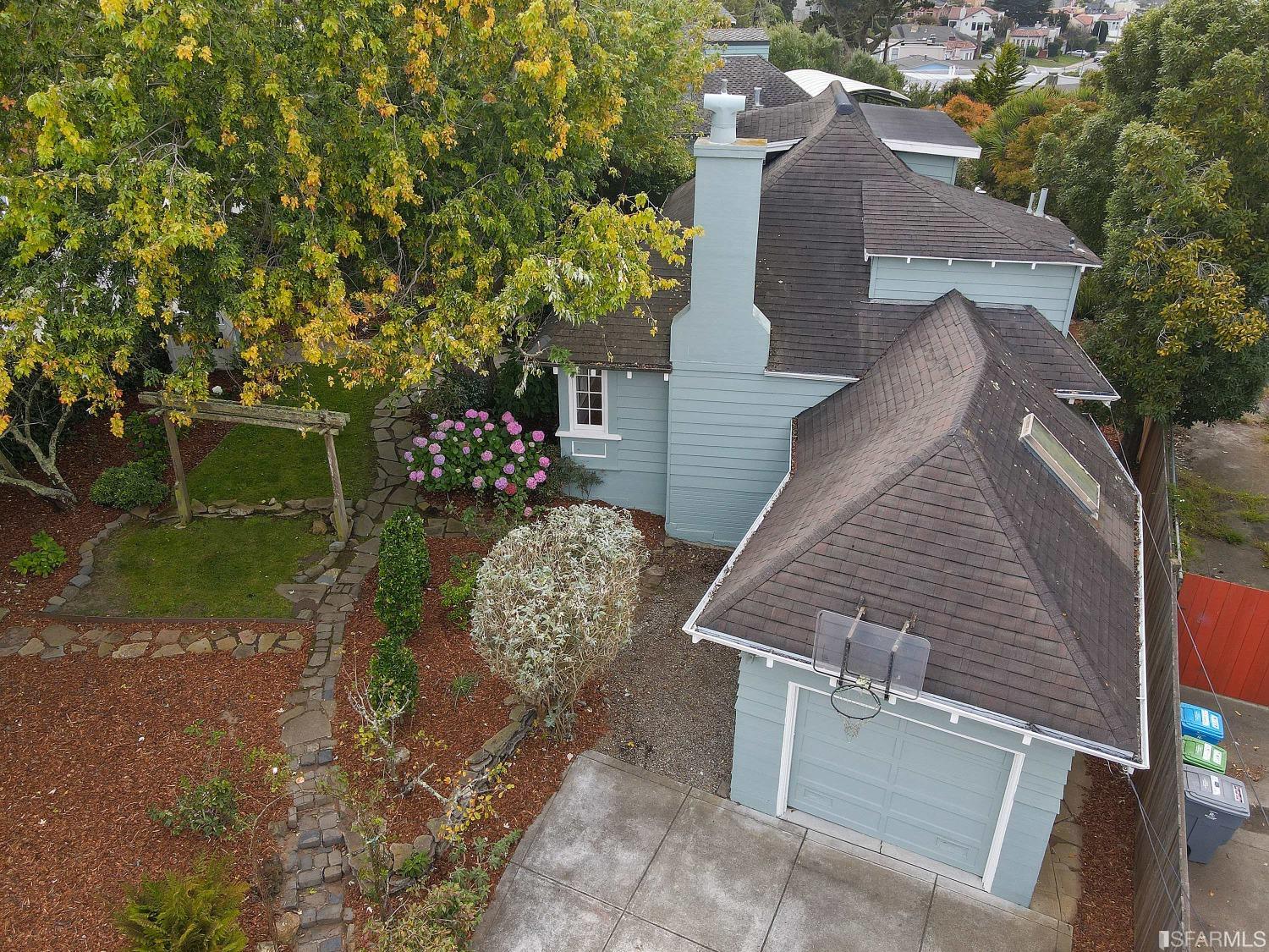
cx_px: 634
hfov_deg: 71.6
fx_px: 880
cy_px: 476
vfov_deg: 56.8
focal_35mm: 24
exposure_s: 1/50
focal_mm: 4.5
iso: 100
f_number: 2.8
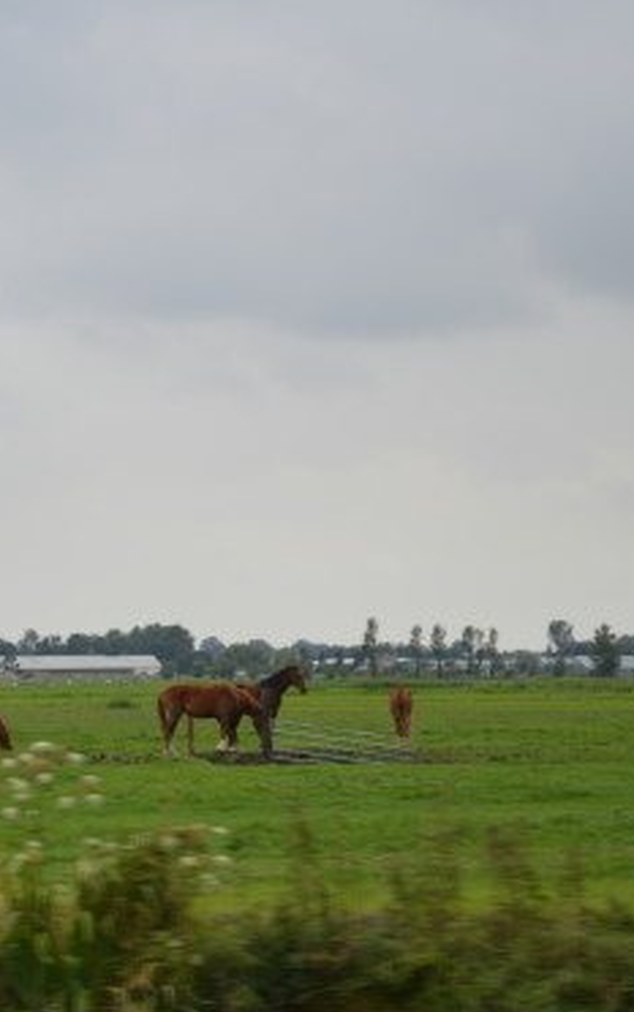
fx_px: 4360
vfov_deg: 13.2
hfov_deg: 8.2
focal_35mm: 158
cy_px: 564
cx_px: -117
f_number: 5.6
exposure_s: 1/125
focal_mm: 55
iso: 125
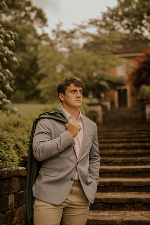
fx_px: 319
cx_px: 76
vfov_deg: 38.9
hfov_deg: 26.5
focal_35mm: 51
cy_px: 114
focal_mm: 50
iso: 64
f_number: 1.8
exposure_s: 1/500
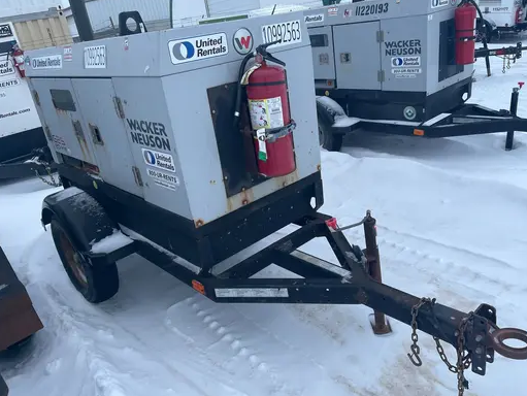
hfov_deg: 63.4
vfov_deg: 49.8
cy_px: 208
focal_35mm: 28
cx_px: 265
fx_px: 427
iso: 50
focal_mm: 5.1
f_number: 1.6
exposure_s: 1/122
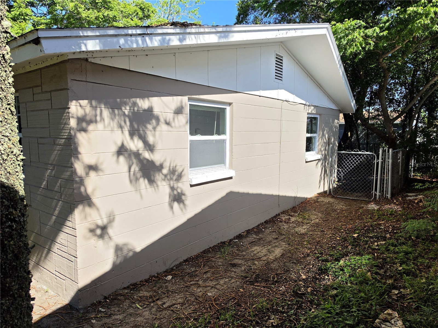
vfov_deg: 58.9
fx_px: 291
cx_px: 219
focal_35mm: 23
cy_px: 164
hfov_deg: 73.9
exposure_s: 1/6806
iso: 64
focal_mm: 6.5
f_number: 1.4
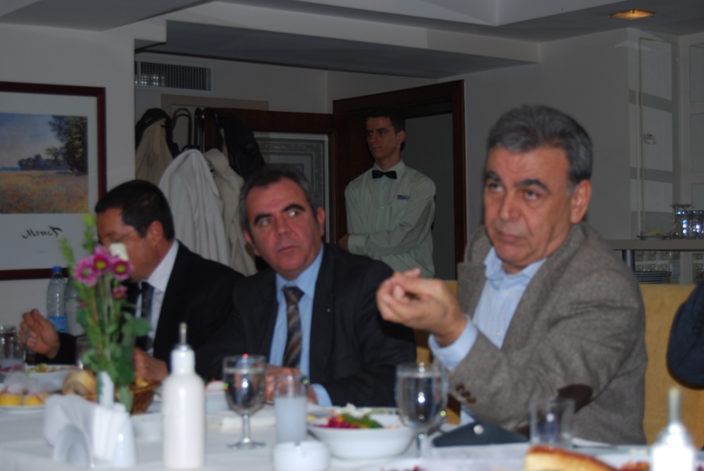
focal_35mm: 60
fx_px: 1175
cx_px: 352
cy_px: 236
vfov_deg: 22.7
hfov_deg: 33.4
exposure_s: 1/160
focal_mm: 40
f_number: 5
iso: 100
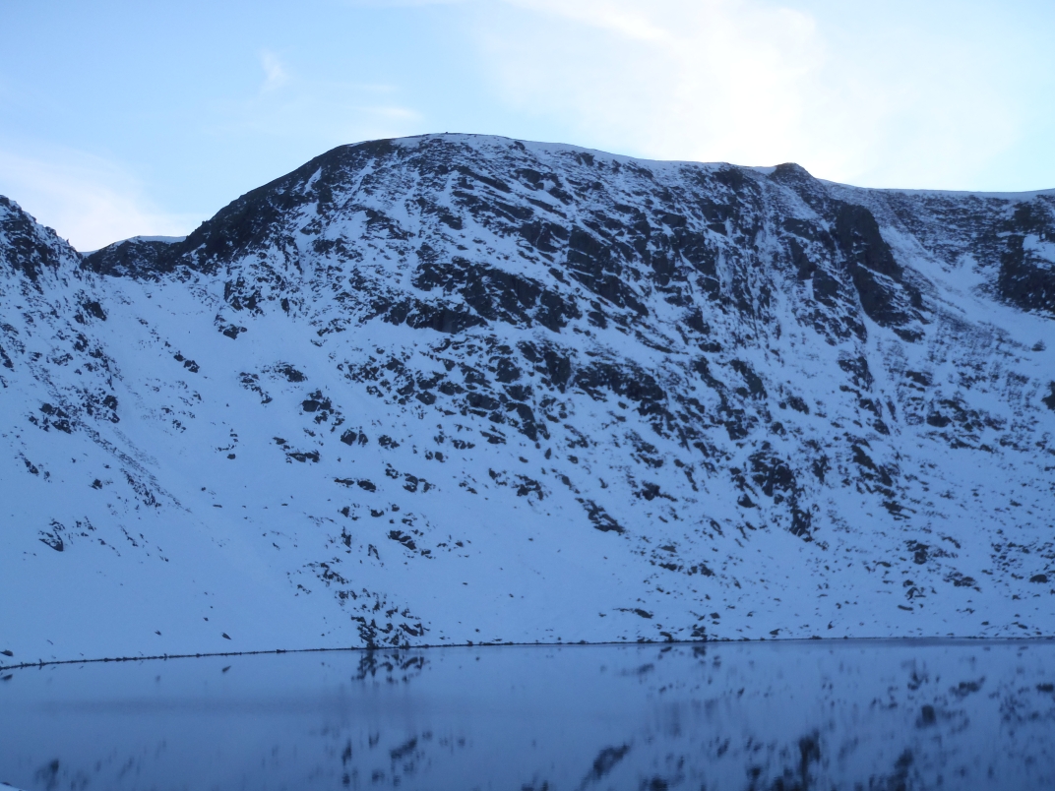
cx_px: 528
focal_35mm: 49
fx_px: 1493
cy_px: 396
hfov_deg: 38.9
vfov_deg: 29.7
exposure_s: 1/100
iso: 80
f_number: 4.4
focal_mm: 8.89
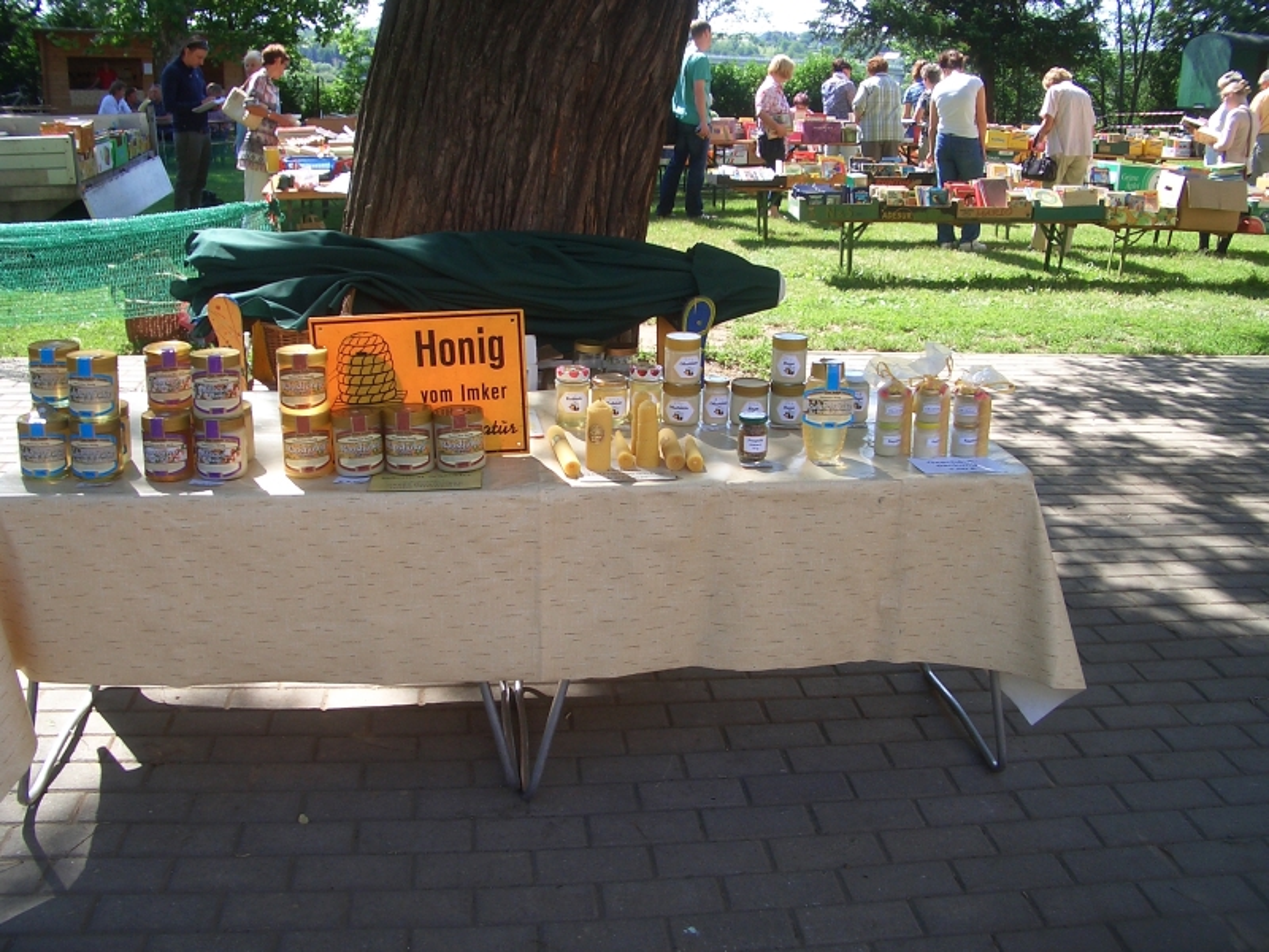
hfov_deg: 52.6
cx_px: 634
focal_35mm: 35
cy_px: 476
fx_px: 1283
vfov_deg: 40.7
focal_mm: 5.8
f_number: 4.3
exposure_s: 1/160
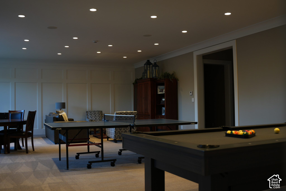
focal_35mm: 36
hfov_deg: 53.1
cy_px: 96
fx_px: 286
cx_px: 143
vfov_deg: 36.9
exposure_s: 1/50
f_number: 2.8
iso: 125
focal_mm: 24
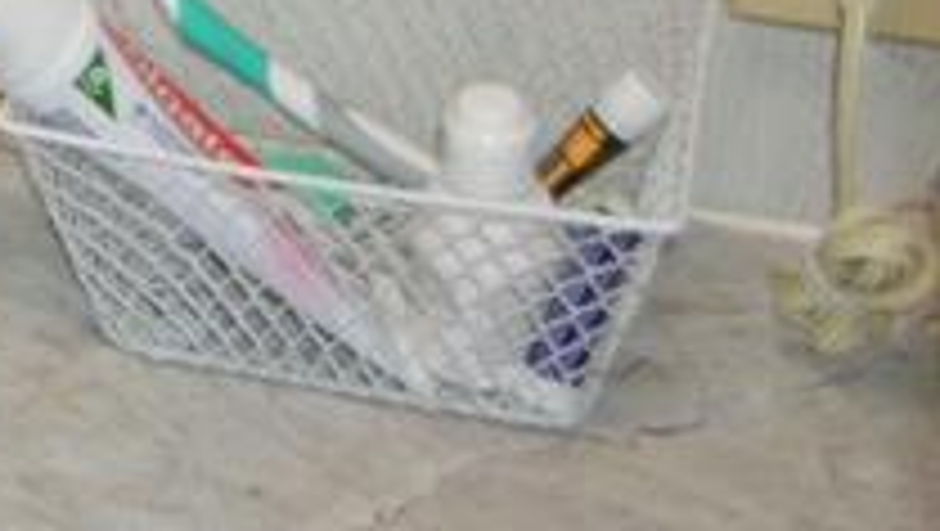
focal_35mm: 169
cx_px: -1142
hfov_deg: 11.1
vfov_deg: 6.6
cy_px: -963
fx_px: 4216
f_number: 3.8
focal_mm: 22
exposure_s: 1/60
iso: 720
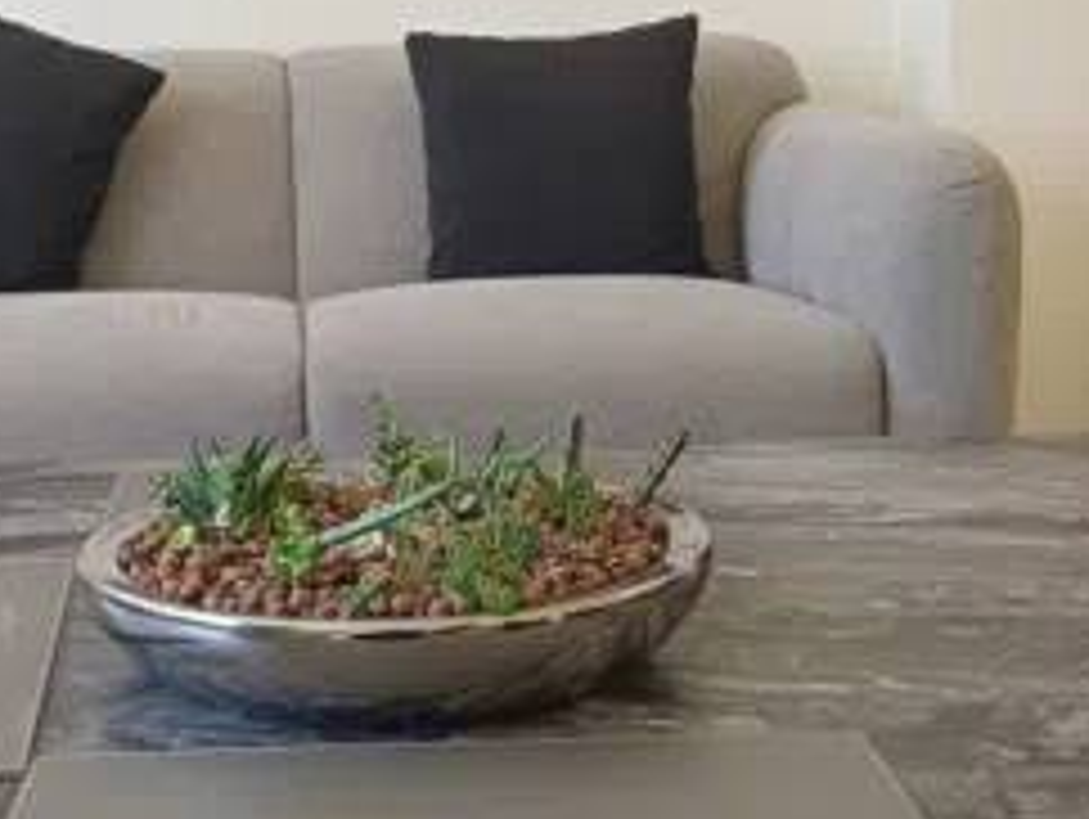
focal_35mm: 66
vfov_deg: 22.3
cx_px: 396
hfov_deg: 29.2
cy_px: 472
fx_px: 2078
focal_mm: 4.65
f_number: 1.8
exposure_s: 1/50
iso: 320
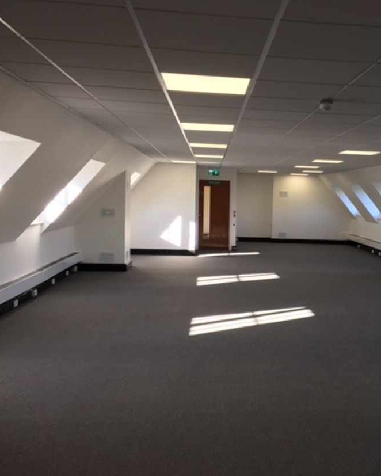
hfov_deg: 38.3
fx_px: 535
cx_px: 280
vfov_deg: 47.9
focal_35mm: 38
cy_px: 239
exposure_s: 1/100
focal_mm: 4.15
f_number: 2.2
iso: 40
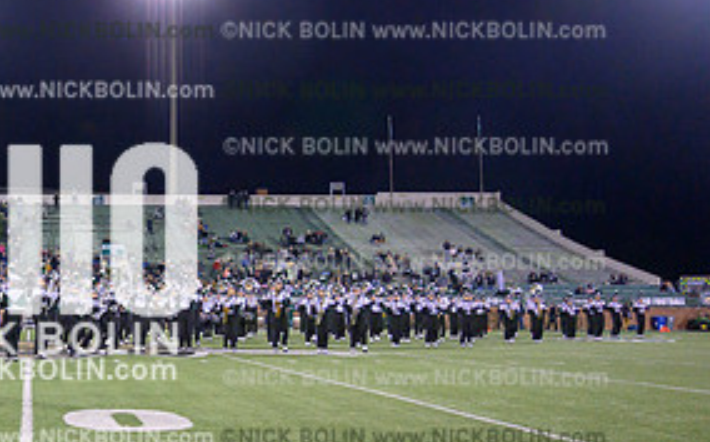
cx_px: 20
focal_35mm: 50
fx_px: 967
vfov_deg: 25.7
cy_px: 263
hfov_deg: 36.7
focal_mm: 24
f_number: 4
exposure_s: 1/800
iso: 5000
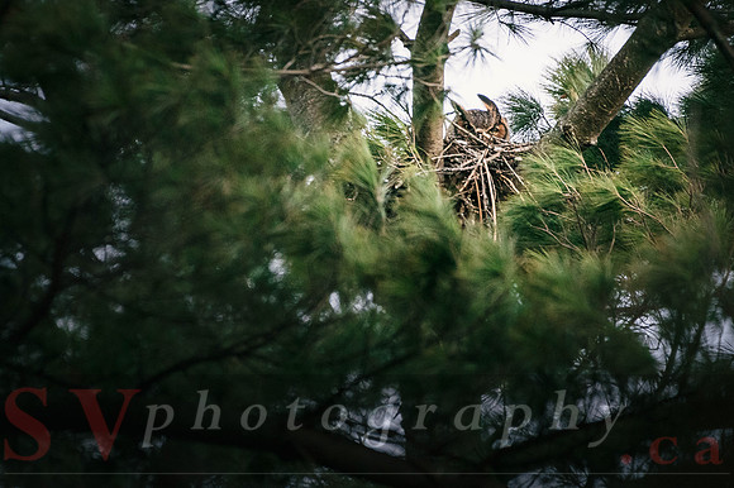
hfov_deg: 2.1
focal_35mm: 964
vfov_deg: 1.4
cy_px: 284
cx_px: 325
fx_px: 19648
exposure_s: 1/250
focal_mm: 500
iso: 1600
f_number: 5.6
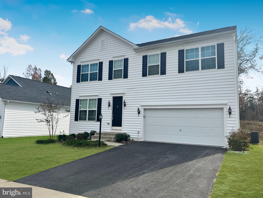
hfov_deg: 67.3
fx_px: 198
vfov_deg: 53.1
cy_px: 99
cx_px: 132
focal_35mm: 26
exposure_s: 1/5882
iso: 50
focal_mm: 5.7
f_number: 1.5
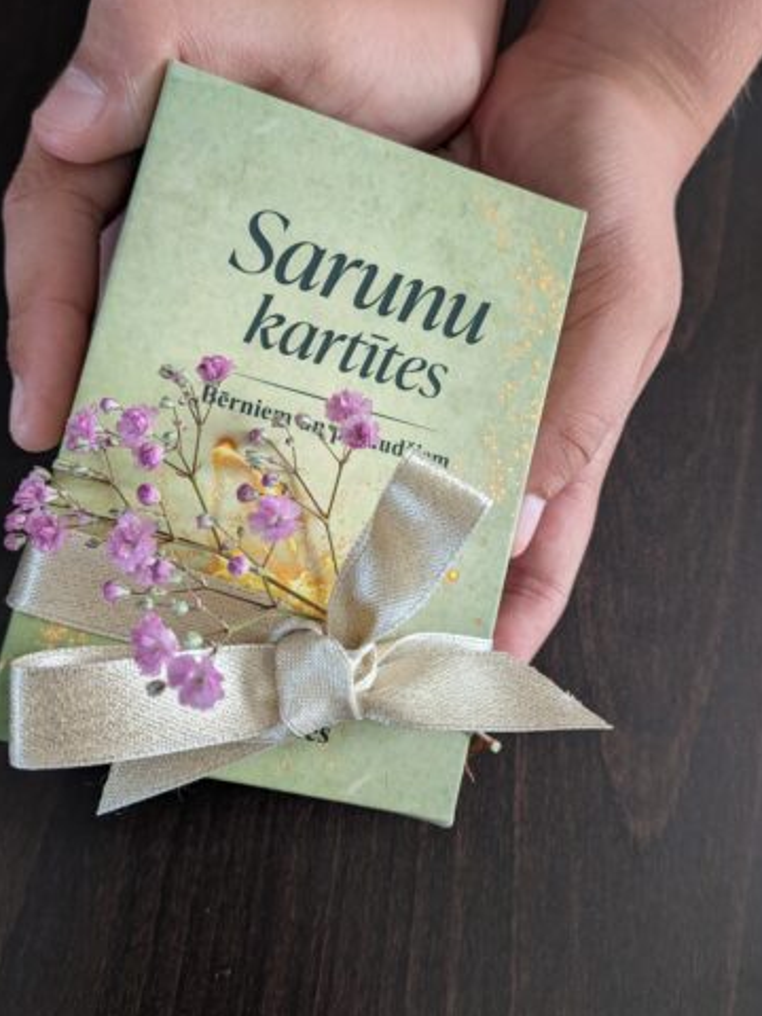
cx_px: 398
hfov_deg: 46.8
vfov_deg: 59.7
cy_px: 440
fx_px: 881
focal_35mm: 30
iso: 27
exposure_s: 1/52.6
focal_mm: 4.53
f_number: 1.7
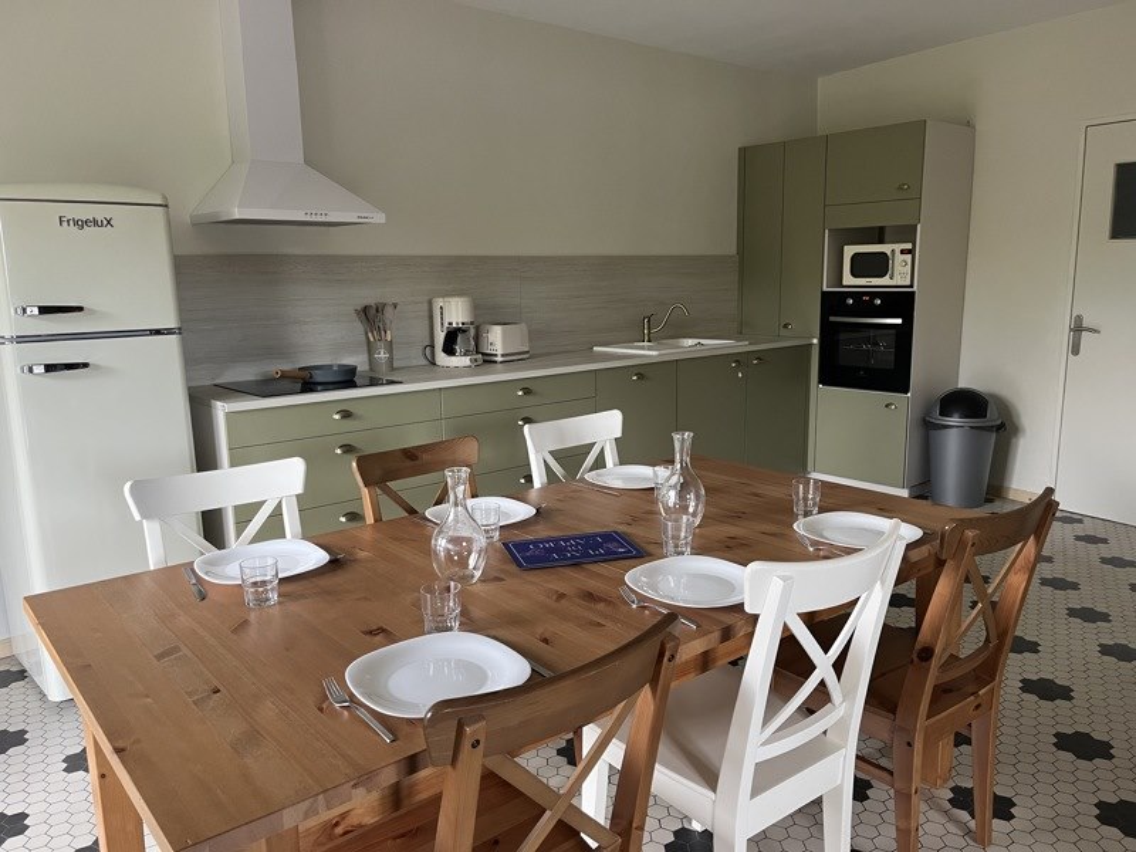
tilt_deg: -11.2
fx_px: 853
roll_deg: +0.9
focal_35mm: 26
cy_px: 426
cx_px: 568
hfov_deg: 67.3
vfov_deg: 53.1
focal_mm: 5.1
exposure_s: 1/98
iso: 125
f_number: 1.6
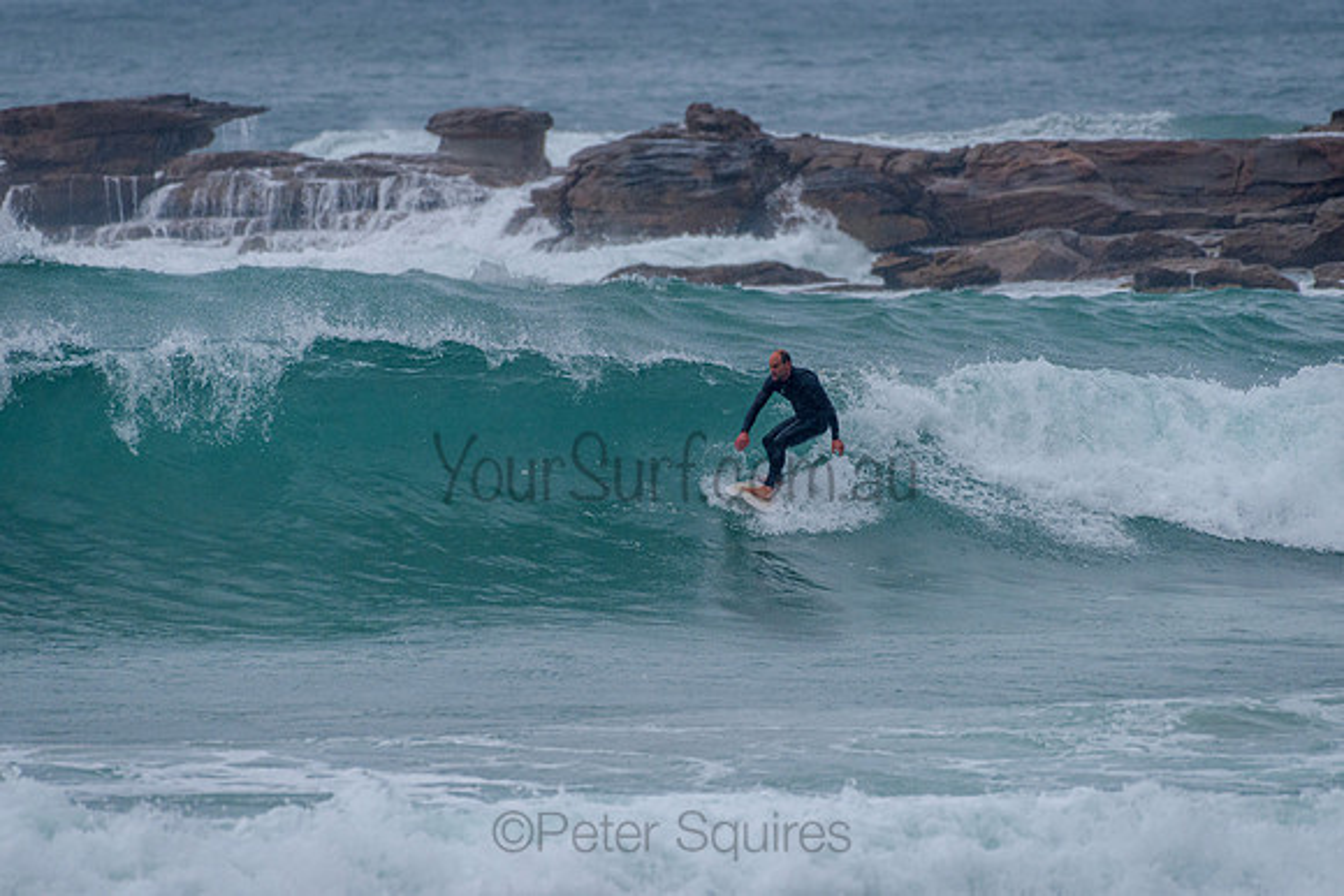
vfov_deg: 2.2
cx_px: 672
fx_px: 22872
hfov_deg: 3.4
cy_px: 448
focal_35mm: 613
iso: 640
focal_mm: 500
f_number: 5.6
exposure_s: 1/2000
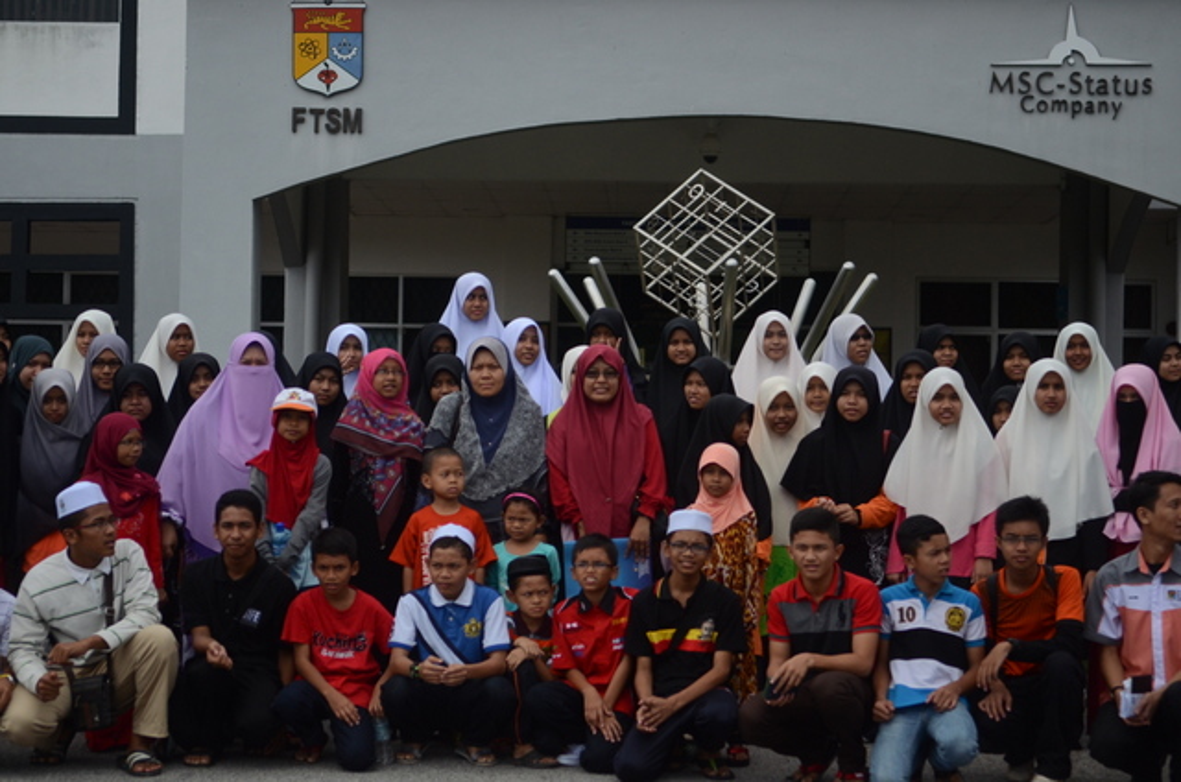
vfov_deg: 16.5
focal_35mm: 82
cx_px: 590
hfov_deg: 24.7
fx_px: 2701
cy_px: 391
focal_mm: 55
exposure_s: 1/8000
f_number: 2.8
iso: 500
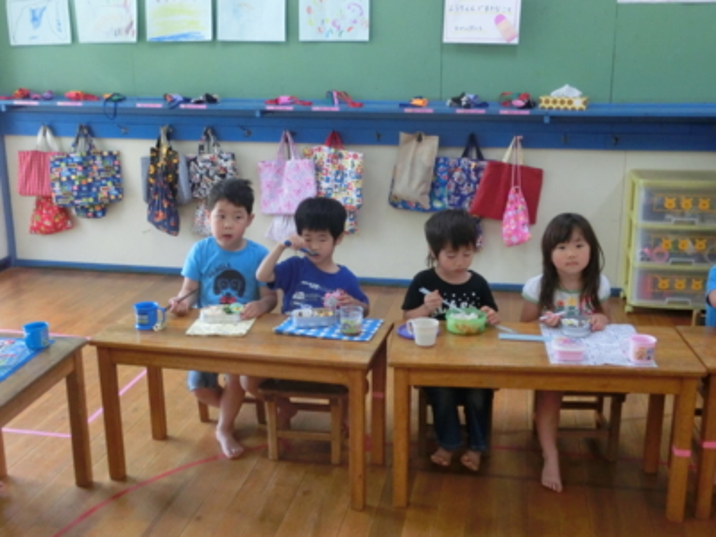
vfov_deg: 36.0
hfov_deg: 46.8
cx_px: 358
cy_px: 268
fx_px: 827
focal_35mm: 40
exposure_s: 1/125
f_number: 4
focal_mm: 7.15
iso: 500
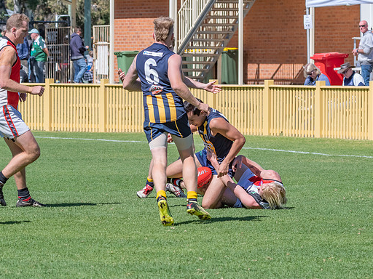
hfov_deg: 5.7
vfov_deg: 4.3
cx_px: 204
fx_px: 3750
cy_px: 177
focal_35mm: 348
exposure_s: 1/1600
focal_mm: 160
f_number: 11
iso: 800
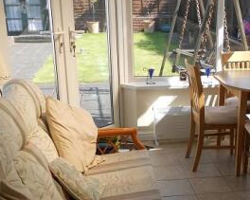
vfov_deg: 27.0
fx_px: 414
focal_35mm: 56
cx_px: 178
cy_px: 134
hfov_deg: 33.1
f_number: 3.2
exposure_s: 1/200
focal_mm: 4.6
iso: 80
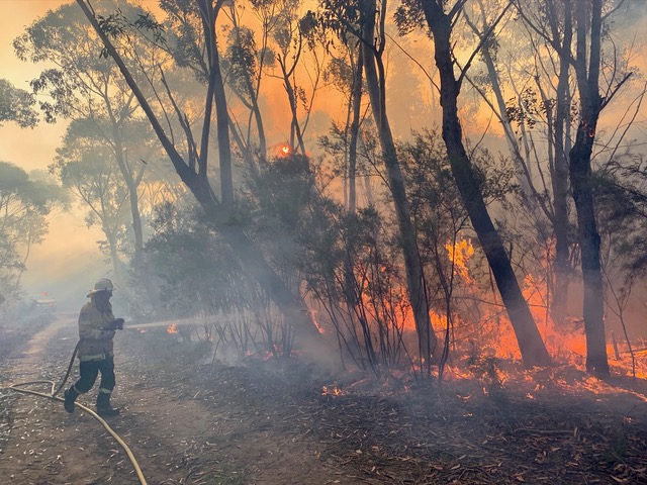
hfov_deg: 67.3
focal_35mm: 26
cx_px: 324
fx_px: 486
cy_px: 242
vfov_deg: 53.1
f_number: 1.8
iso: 25
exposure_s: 1/289
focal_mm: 4.25
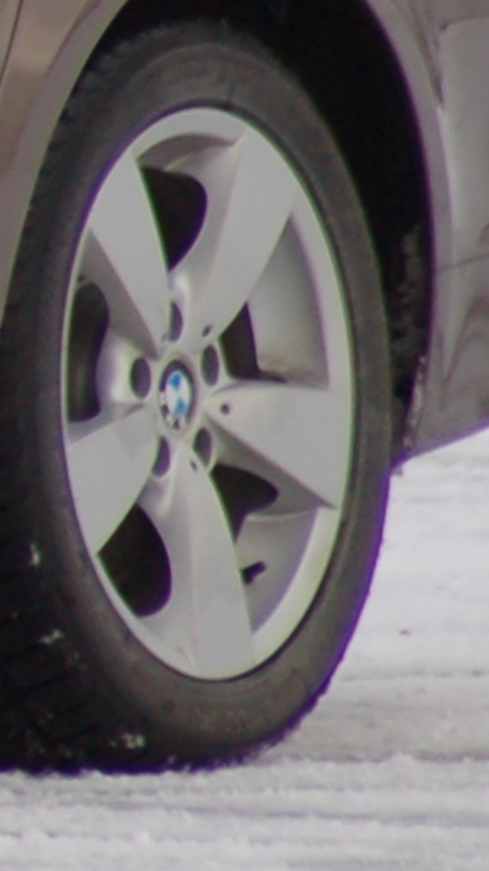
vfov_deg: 1.2
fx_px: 40464
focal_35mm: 1754
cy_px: -13
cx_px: -1682
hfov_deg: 0.7
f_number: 5
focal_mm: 195
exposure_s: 1/500
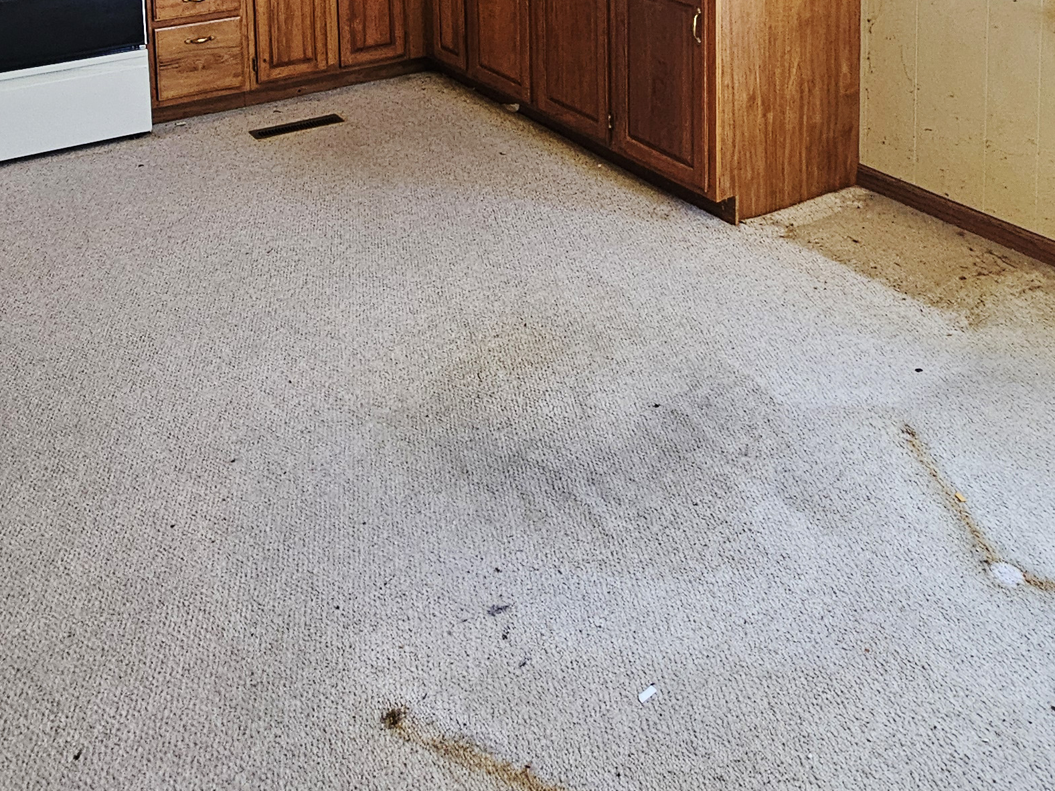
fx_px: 1006
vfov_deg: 34.6
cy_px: -151
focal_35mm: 33
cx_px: 478
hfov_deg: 55.3
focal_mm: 2.2
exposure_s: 1/60
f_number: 2.2
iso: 200
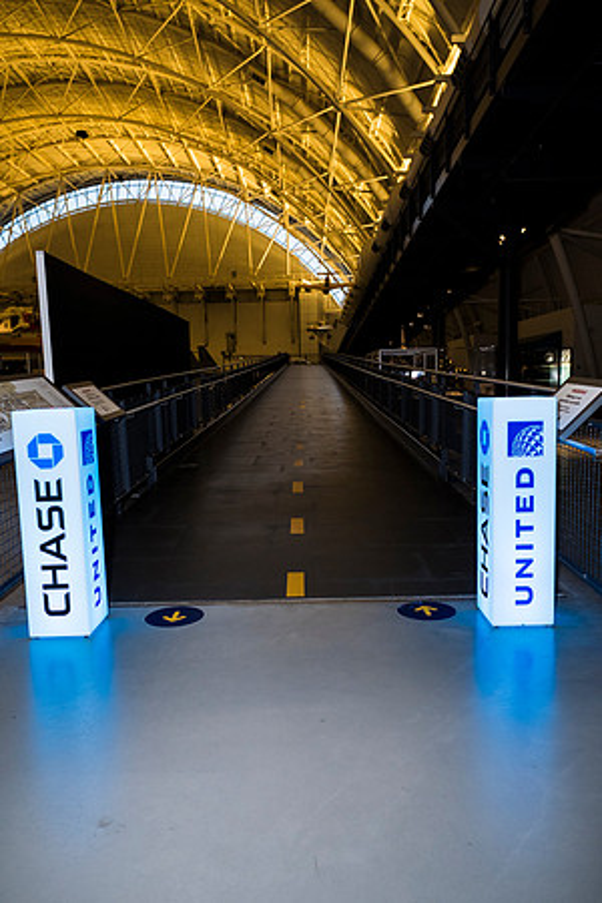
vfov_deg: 73.7
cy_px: 452
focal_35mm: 24
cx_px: 301
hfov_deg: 53.1
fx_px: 602
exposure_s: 1/80
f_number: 2.2
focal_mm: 16
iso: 280
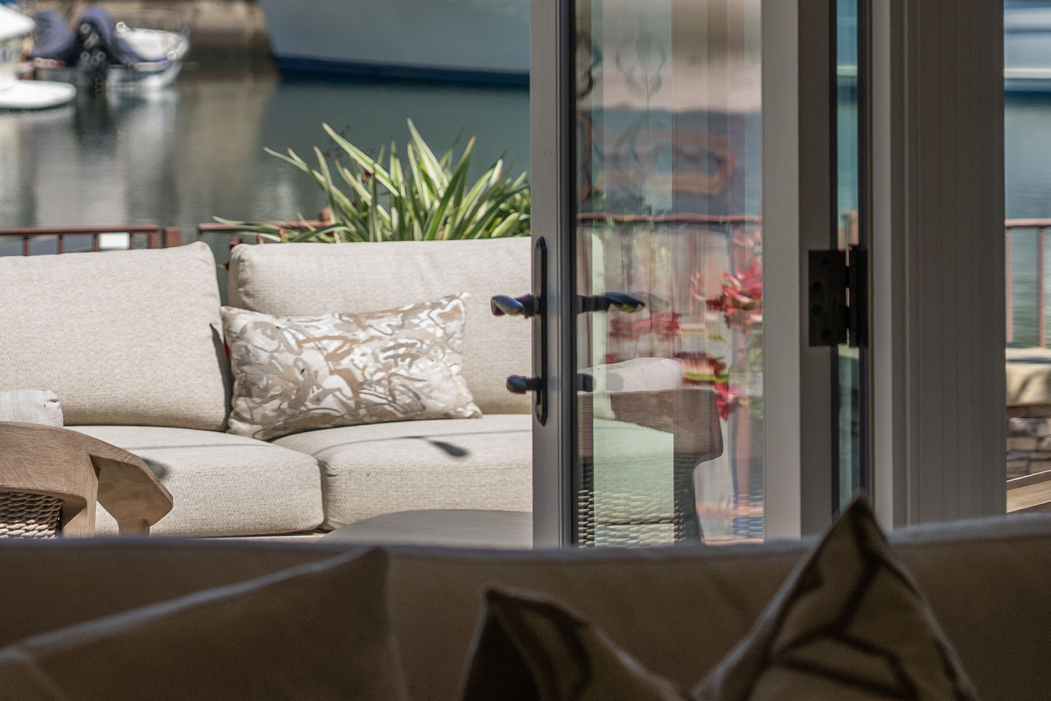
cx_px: -153
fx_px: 5926
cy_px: 152
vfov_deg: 6.8
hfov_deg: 10.0
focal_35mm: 203
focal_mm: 88
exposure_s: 1/1250
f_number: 5
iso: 500
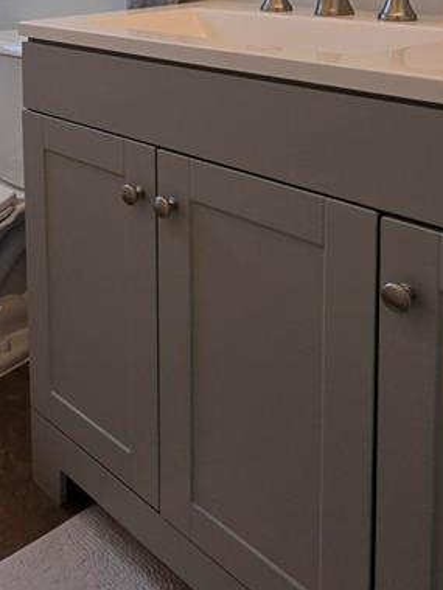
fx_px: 700
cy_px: 8
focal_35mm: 41
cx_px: -59
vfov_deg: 40.4
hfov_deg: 30.8
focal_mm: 2.2
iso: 32
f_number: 1.9
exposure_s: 1/120
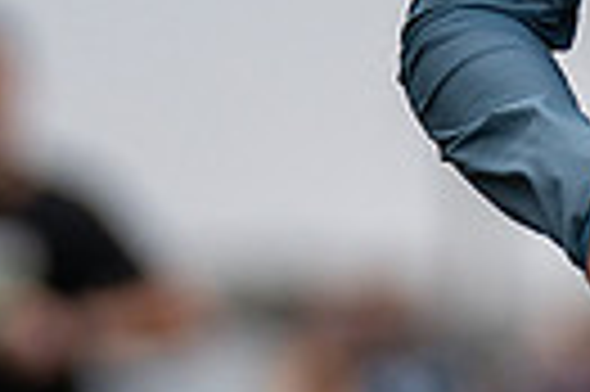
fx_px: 26124
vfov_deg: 0.9
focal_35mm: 1596
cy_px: -225
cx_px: 874
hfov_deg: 1.3
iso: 400
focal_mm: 240
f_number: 2.8
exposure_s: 1/1600
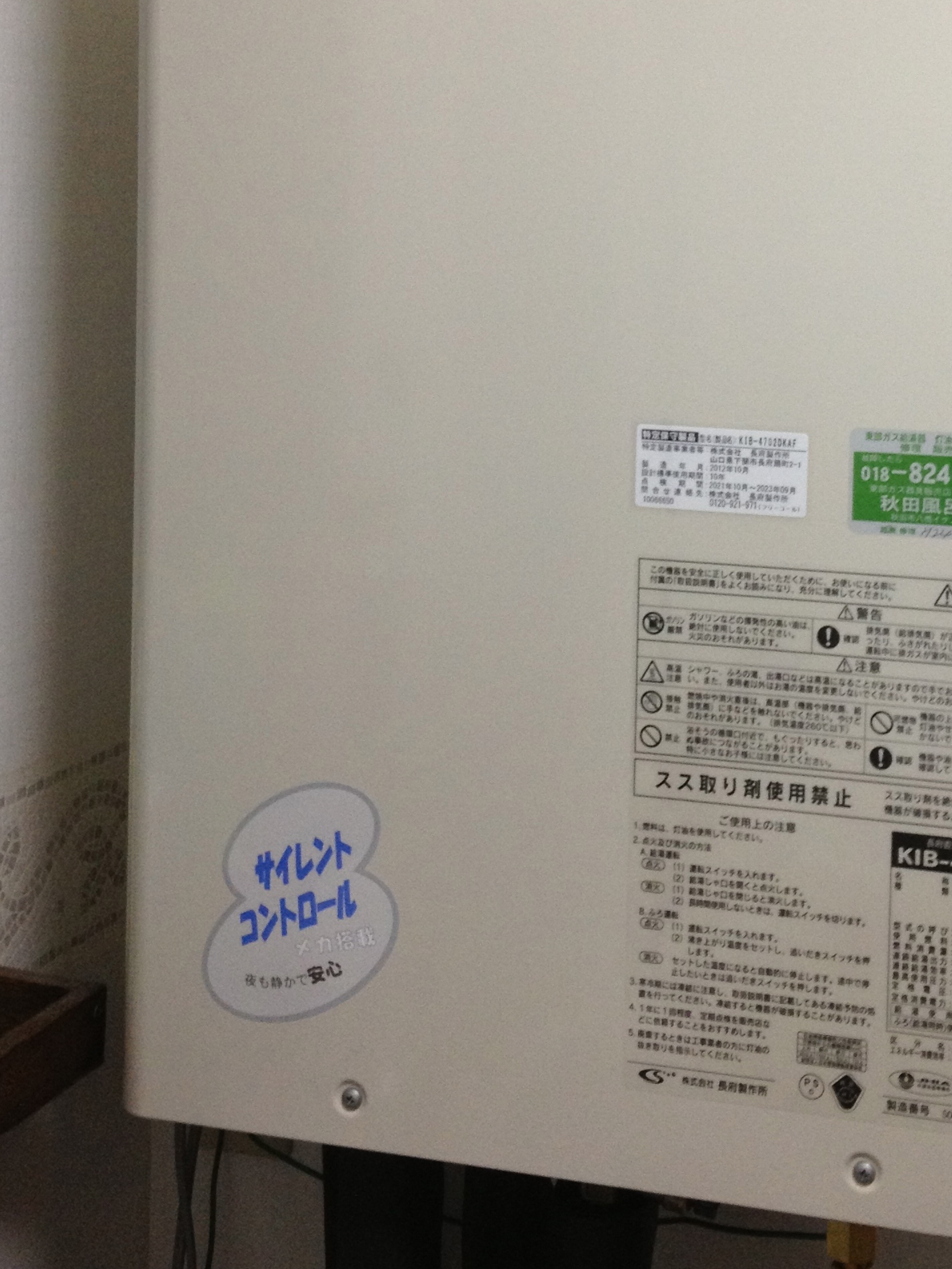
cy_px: 311
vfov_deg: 31.6
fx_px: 2200
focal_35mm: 60
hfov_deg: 24.2
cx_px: 710
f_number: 2.4
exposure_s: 1/20
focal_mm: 4.28
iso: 125
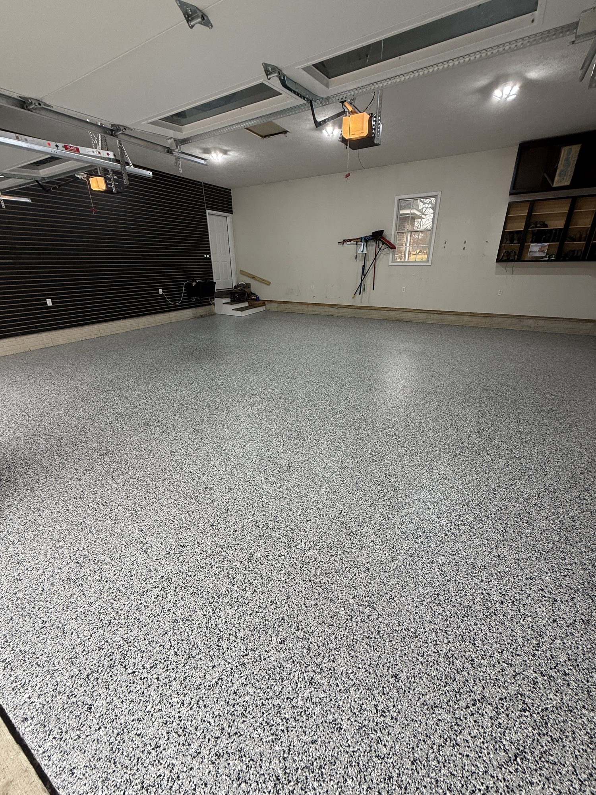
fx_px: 321
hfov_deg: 85.7
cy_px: 398
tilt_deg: -23.0
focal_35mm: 14
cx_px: 298
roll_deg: +0.0
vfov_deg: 102.1
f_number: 2.2
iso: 80
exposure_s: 1/99
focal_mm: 2.22
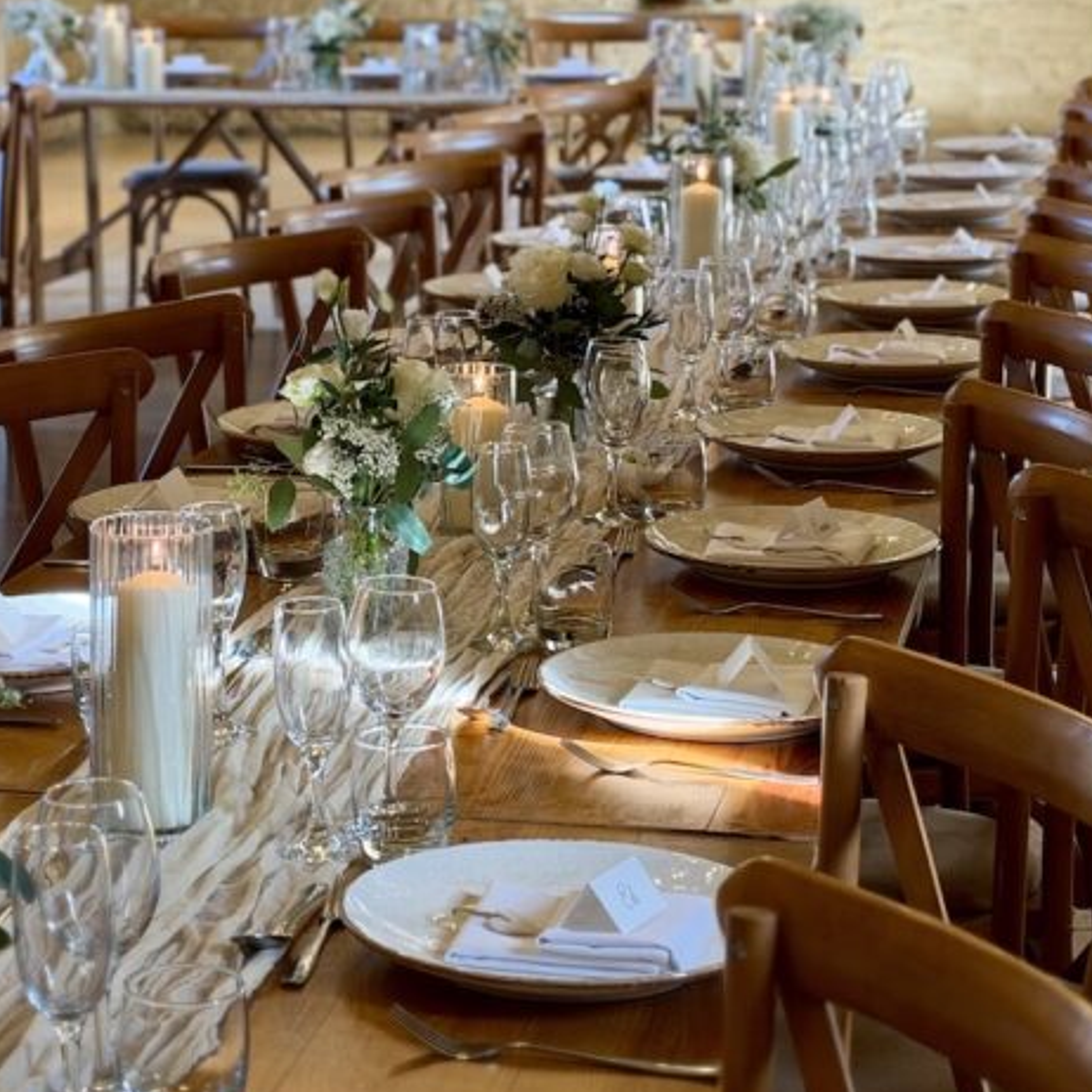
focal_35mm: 94
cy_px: 293
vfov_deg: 18.4
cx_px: 369
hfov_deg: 18.4
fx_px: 3355
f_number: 1.8
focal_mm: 6.93
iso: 160
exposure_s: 1/100
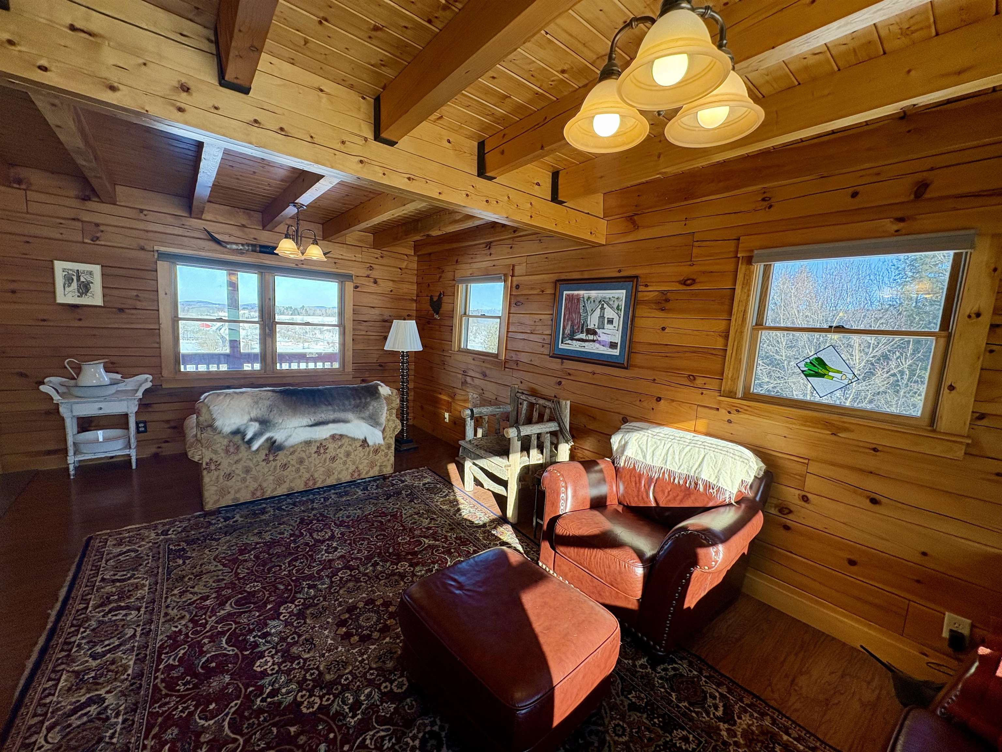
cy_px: 376
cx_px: 501
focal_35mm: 14
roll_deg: -2.8
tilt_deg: -6.9
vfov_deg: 85.7
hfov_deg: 102.1
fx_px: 405
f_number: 2.2
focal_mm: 2.22
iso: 125
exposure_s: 1/134
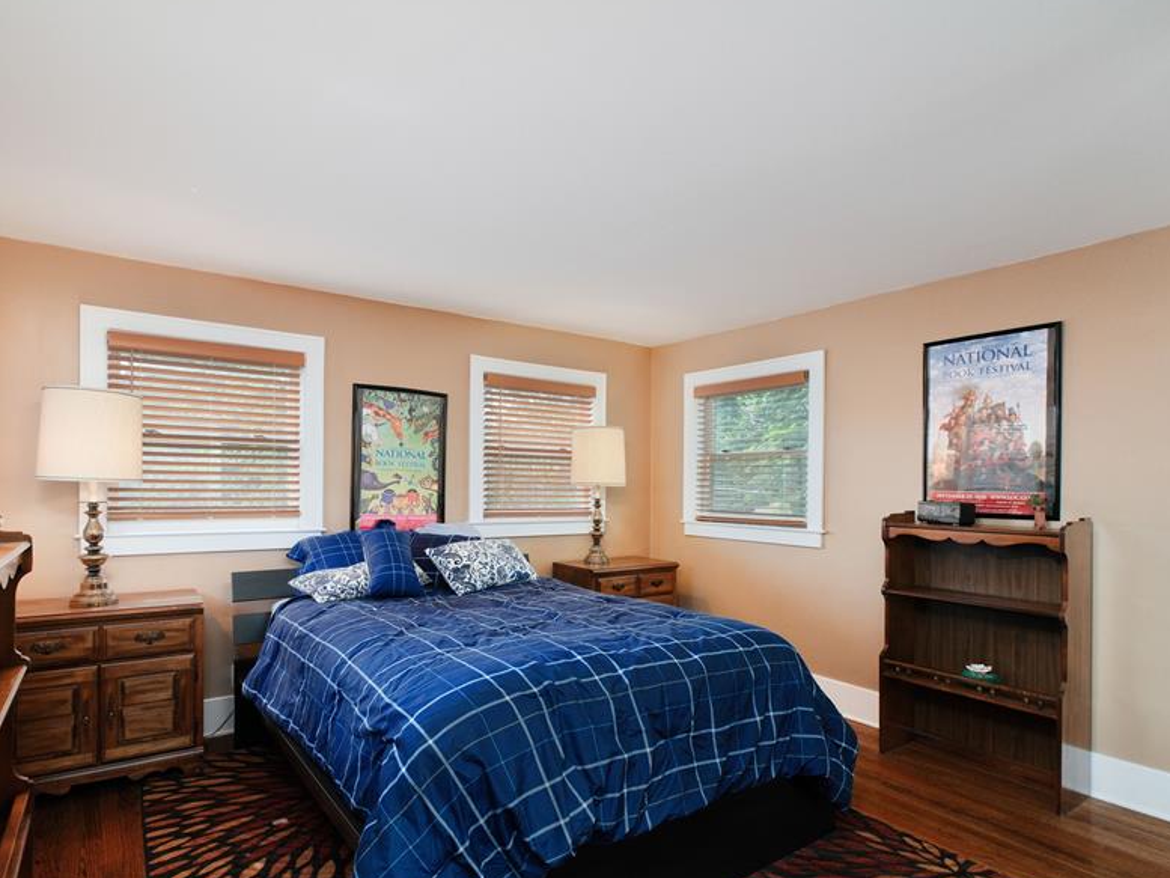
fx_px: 642
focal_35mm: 19
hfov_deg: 84.6
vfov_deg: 68.6
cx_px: 553
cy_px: 470
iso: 1000
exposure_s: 1/250
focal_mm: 10
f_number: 6.4
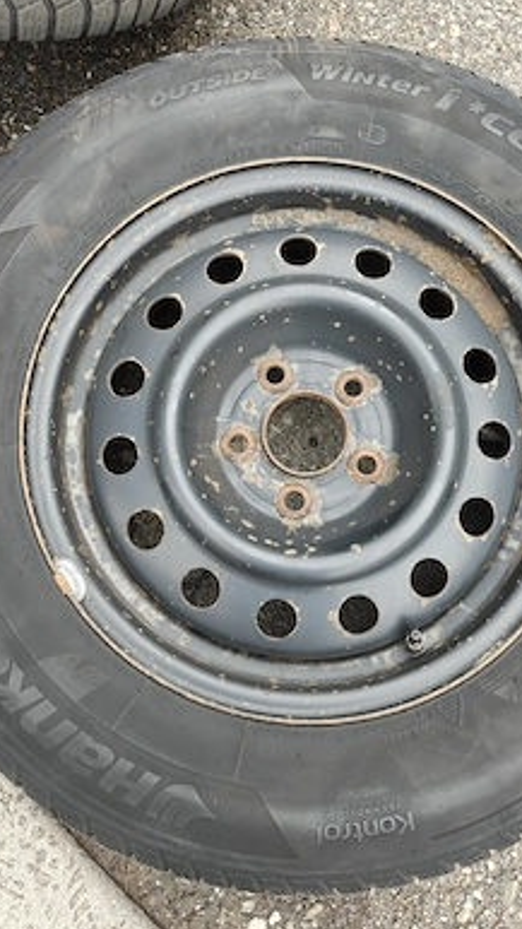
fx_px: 640
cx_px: 284
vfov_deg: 71.9
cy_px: 464
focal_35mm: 26
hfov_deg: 44.3
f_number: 1.6
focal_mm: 6.06
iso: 50
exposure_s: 1/164
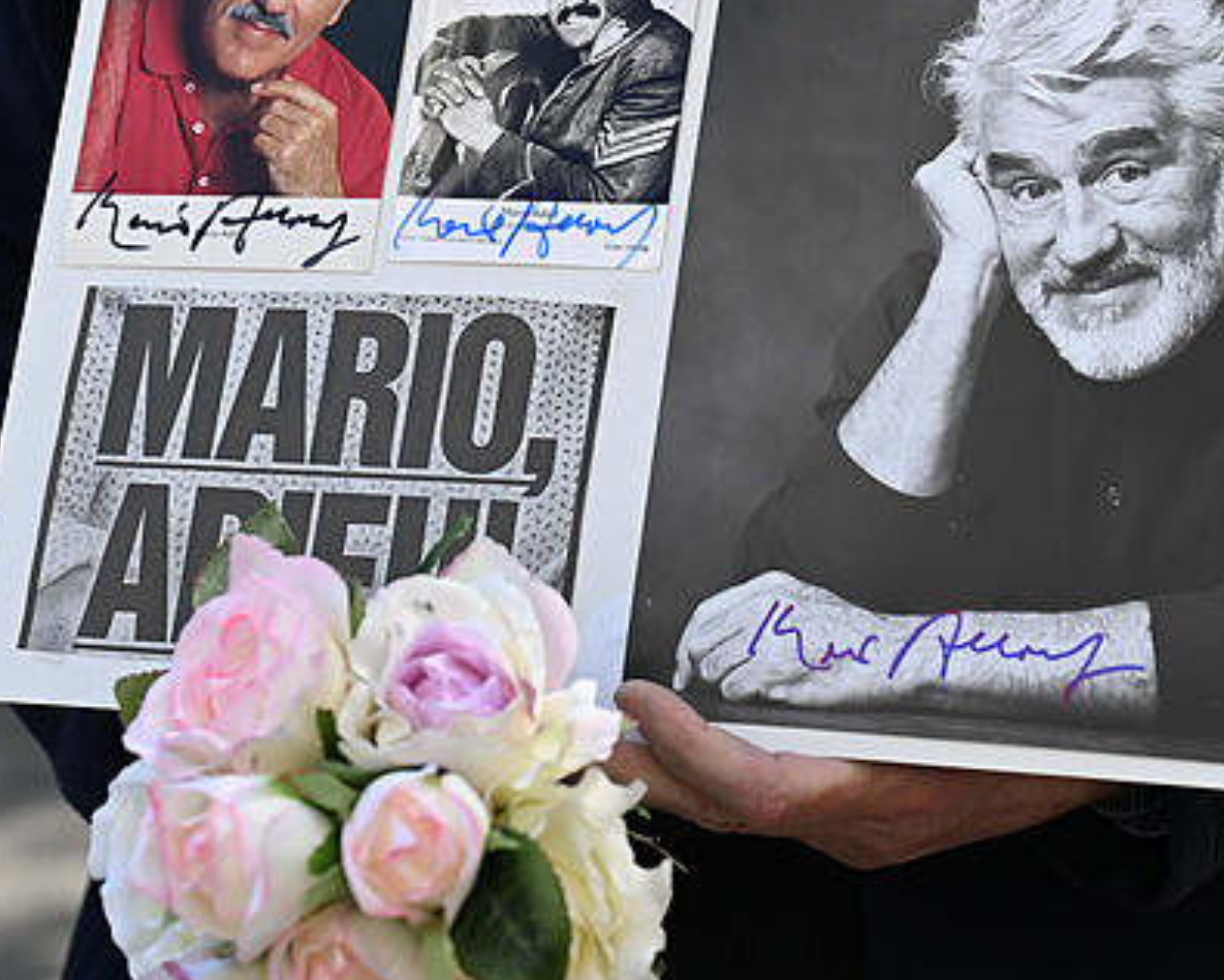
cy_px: 386
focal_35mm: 135
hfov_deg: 14.3
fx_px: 4890
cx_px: 767
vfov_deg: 11.4
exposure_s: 1/640
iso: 250
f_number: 4
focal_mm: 70
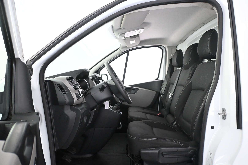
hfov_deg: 63.2
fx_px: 201
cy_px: 82
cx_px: 124
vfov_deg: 44.6
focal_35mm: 29
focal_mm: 19.5
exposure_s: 1/60
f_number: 3.8
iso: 4000
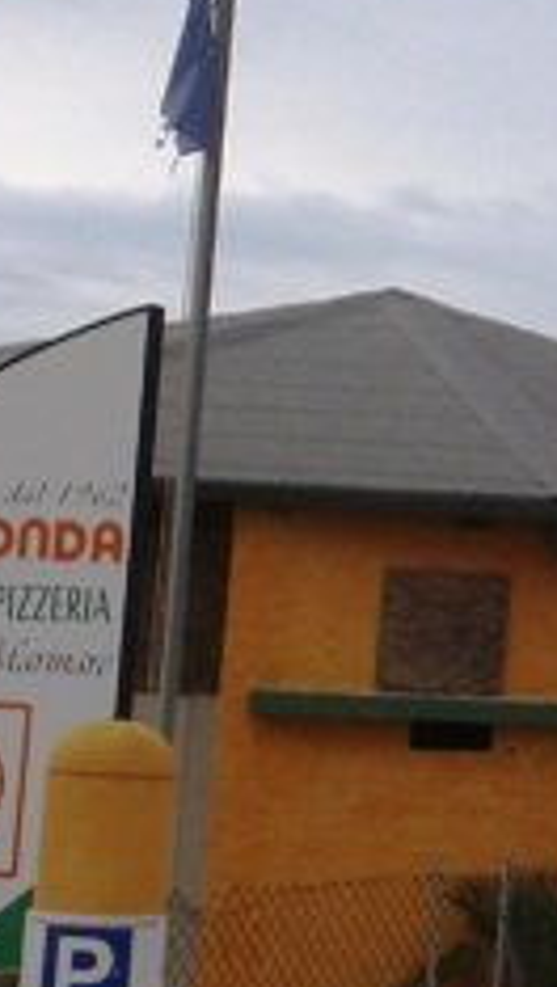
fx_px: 2882
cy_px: 375
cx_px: 947
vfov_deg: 19.4
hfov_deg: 10.5
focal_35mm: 110
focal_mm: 5.2
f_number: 3.7
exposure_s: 1/400
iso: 80
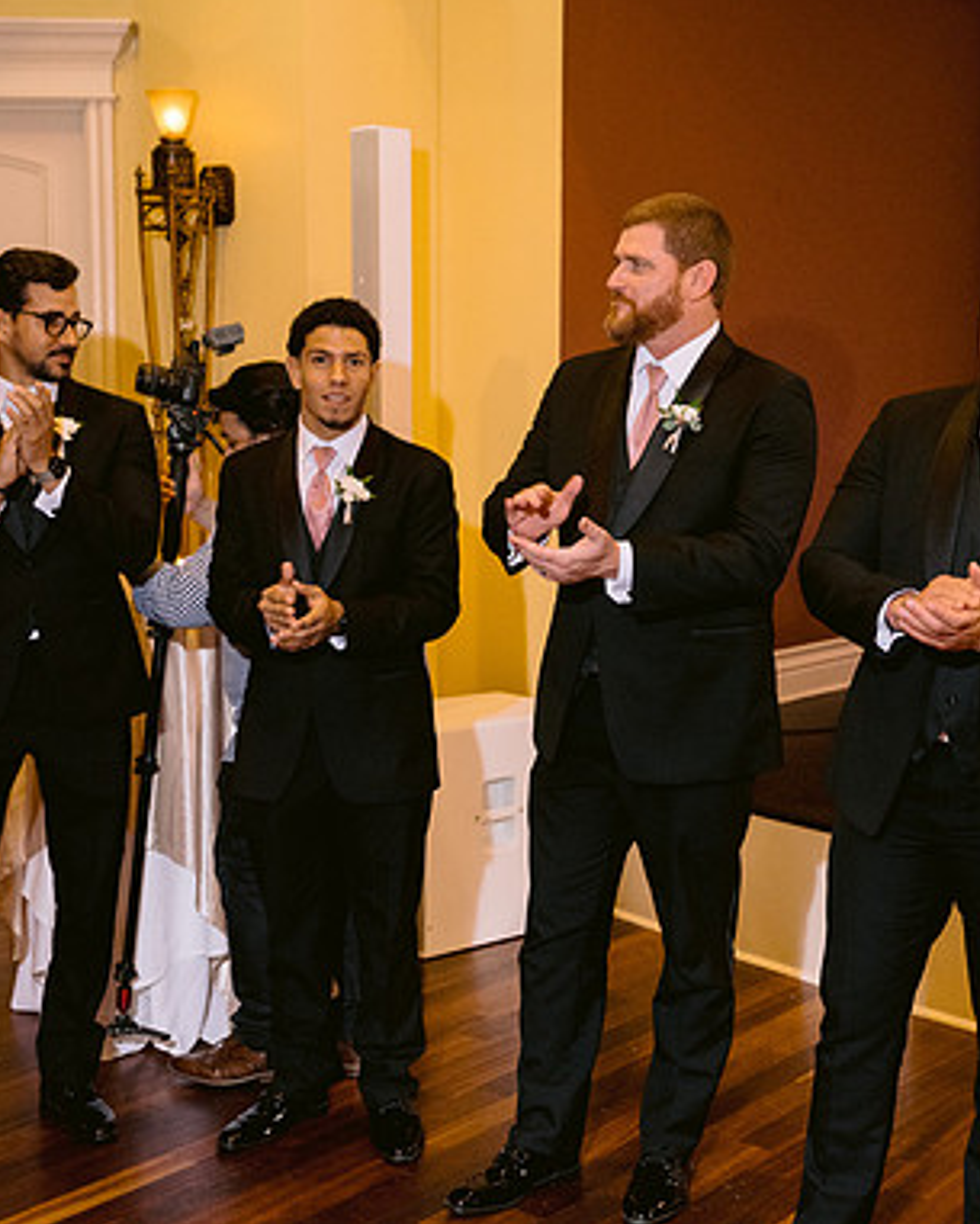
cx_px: 659
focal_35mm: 55
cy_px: 597
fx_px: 1993
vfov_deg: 34.1
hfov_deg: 27.4
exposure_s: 1/125
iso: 1600
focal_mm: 35
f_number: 2.8
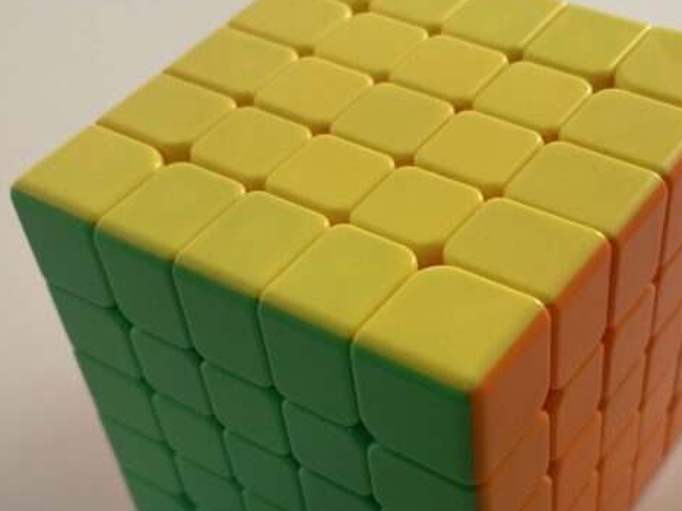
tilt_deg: -45.4
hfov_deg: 33.7
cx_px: 383
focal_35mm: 57
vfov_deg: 25.4
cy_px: 380
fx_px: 1123
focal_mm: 4.2
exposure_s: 1/166
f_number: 1.6
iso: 32
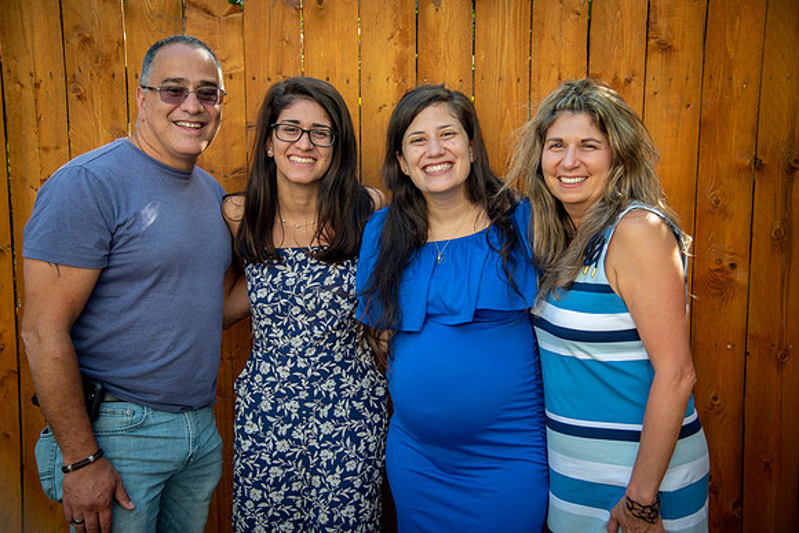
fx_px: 1066
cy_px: 266
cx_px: 400
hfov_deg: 41.1
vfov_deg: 28.1
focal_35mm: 48
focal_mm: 48
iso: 125
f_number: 4
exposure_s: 1/320
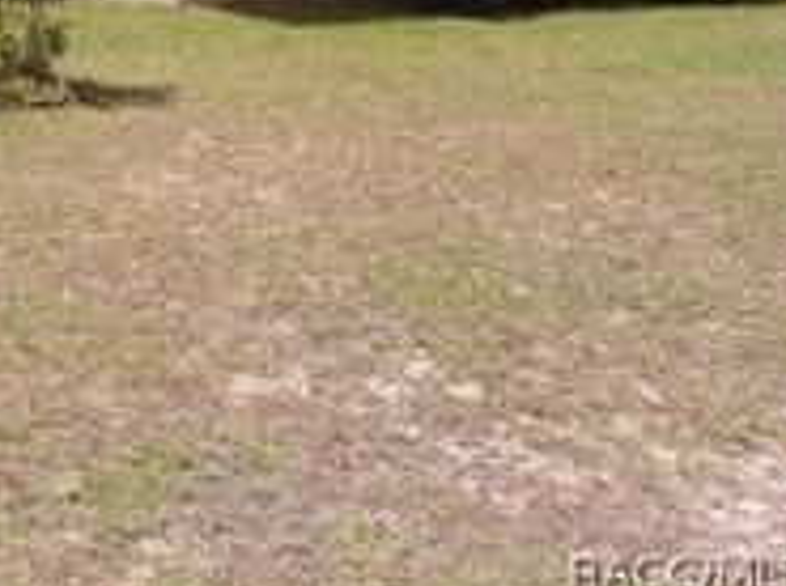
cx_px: -200
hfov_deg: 26.1
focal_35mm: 65
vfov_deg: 20.4
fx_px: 1473
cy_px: -189
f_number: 3.3
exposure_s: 1/1000
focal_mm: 4.3
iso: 80
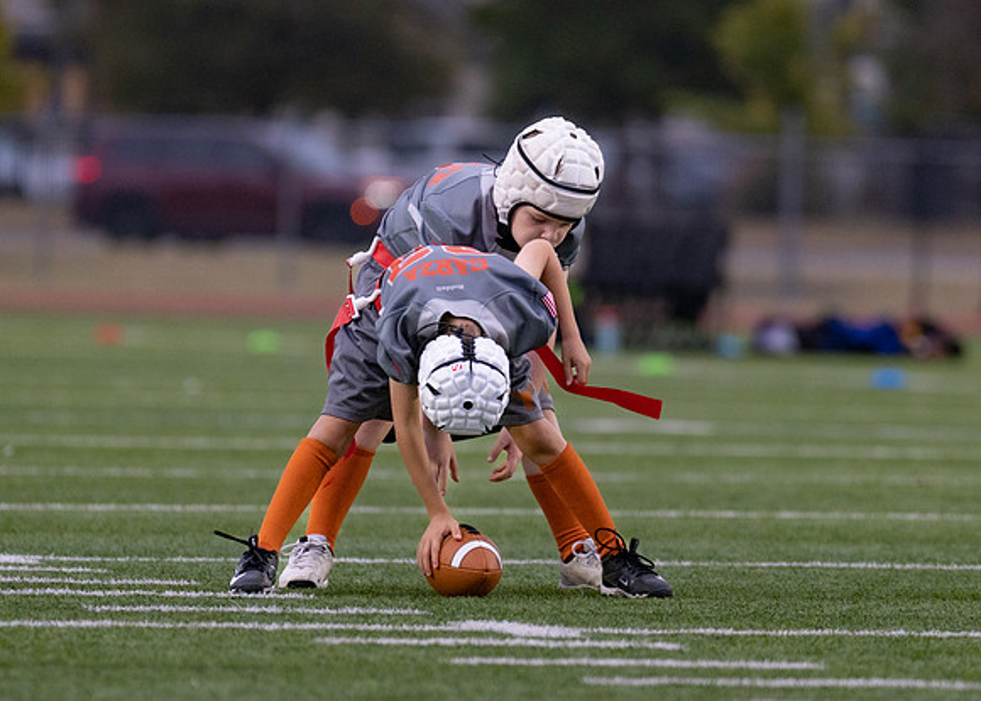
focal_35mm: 477
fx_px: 13292
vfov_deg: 3.0
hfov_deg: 4.2
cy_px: 375
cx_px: 549
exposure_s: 1/1000
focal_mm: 200
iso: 800
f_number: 2.8
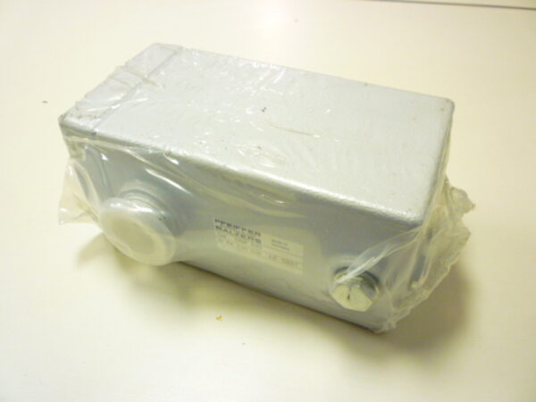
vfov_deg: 48.2
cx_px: 268
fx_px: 449
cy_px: 201
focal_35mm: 29
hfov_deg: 61.7
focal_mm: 5.2
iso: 400
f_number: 3.3
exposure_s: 1/15
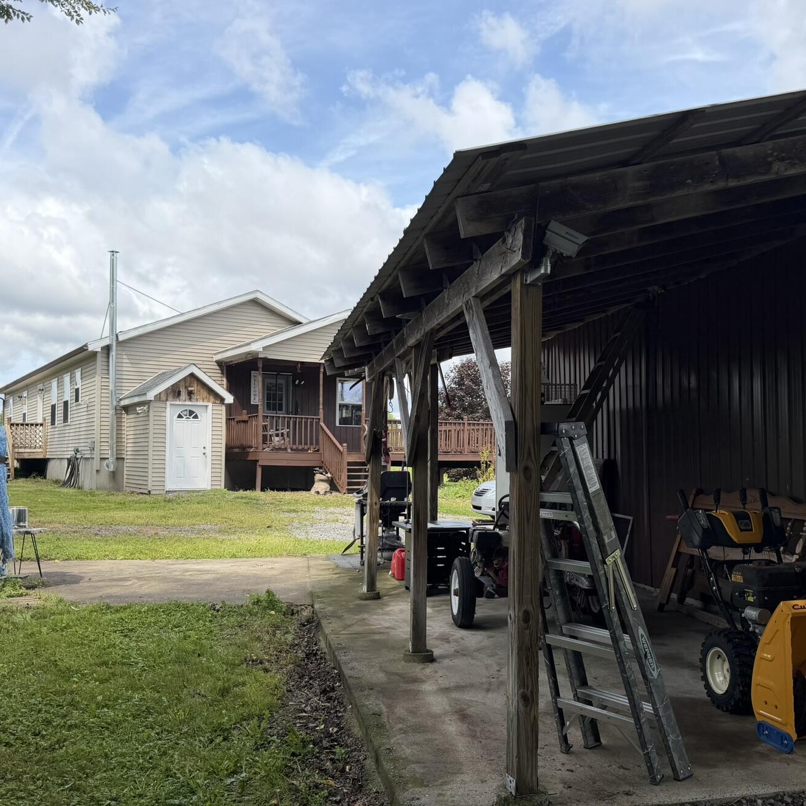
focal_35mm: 33
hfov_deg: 49.7
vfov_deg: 49.7
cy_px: 439
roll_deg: -0.1
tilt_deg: +1.4
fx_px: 869
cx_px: 437
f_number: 1.78
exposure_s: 1/2801
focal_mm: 6.76
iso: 80
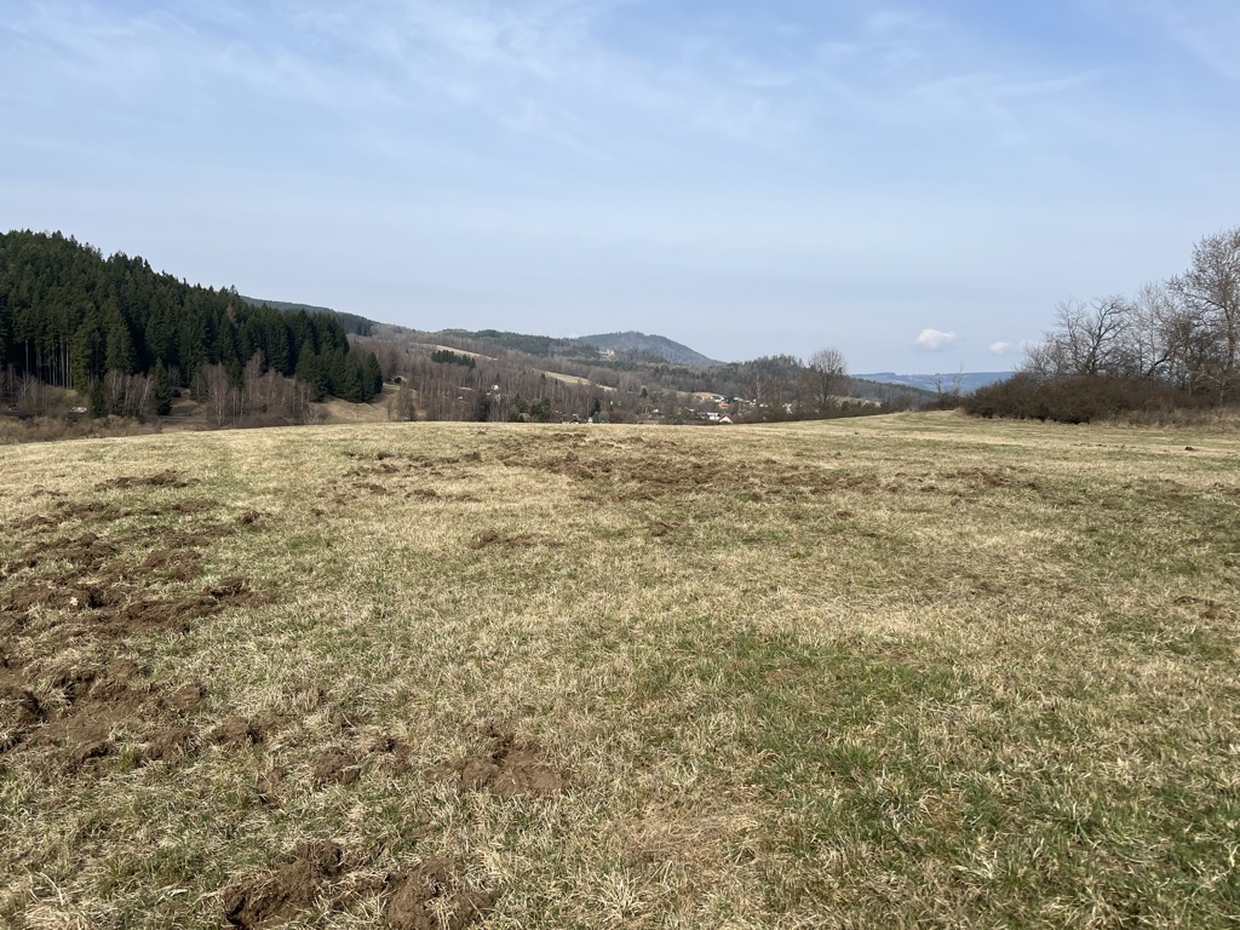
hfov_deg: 67.3
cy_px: 465
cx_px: 620
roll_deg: -1.3
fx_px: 931
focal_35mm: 26
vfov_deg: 53.1
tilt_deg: -4.5
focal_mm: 5.7
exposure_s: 1/4630
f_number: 1.5
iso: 50
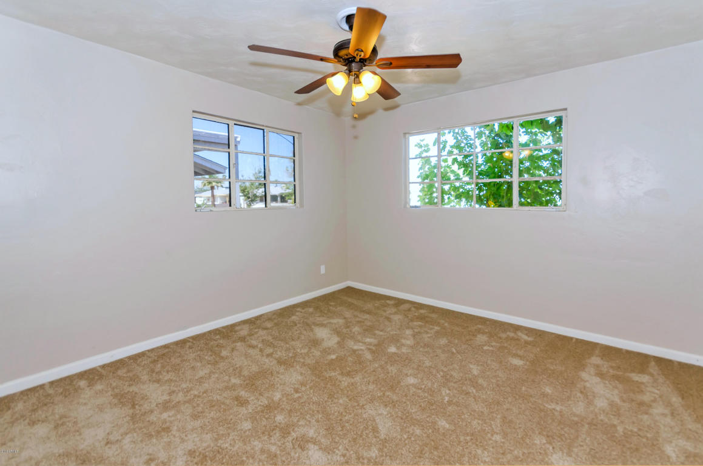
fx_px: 292
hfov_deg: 100.5
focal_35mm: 15
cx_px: 352
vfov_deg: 77.1
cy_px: 233
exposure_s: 1/100
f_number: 6.3
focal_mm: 10
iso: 320
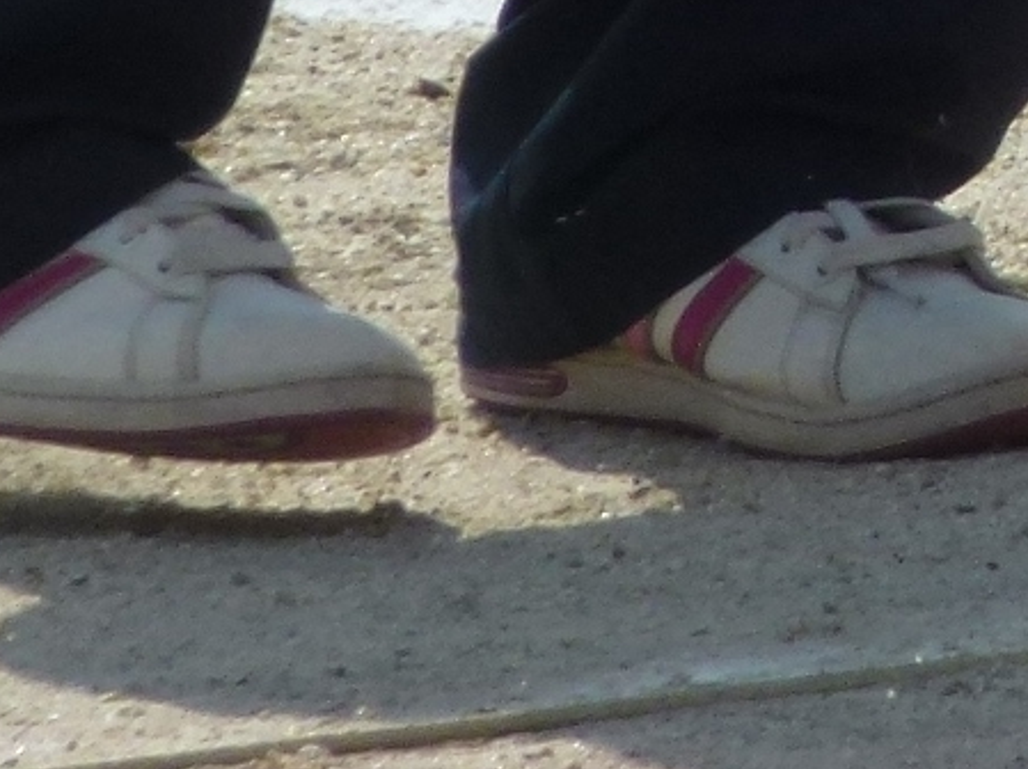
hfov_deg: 1.1
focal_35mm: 1735
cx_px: 2498
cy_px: -1405
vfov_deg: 0.9
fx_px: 51483
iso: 100
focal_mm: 54.5
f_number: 5.7
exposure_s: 1/800
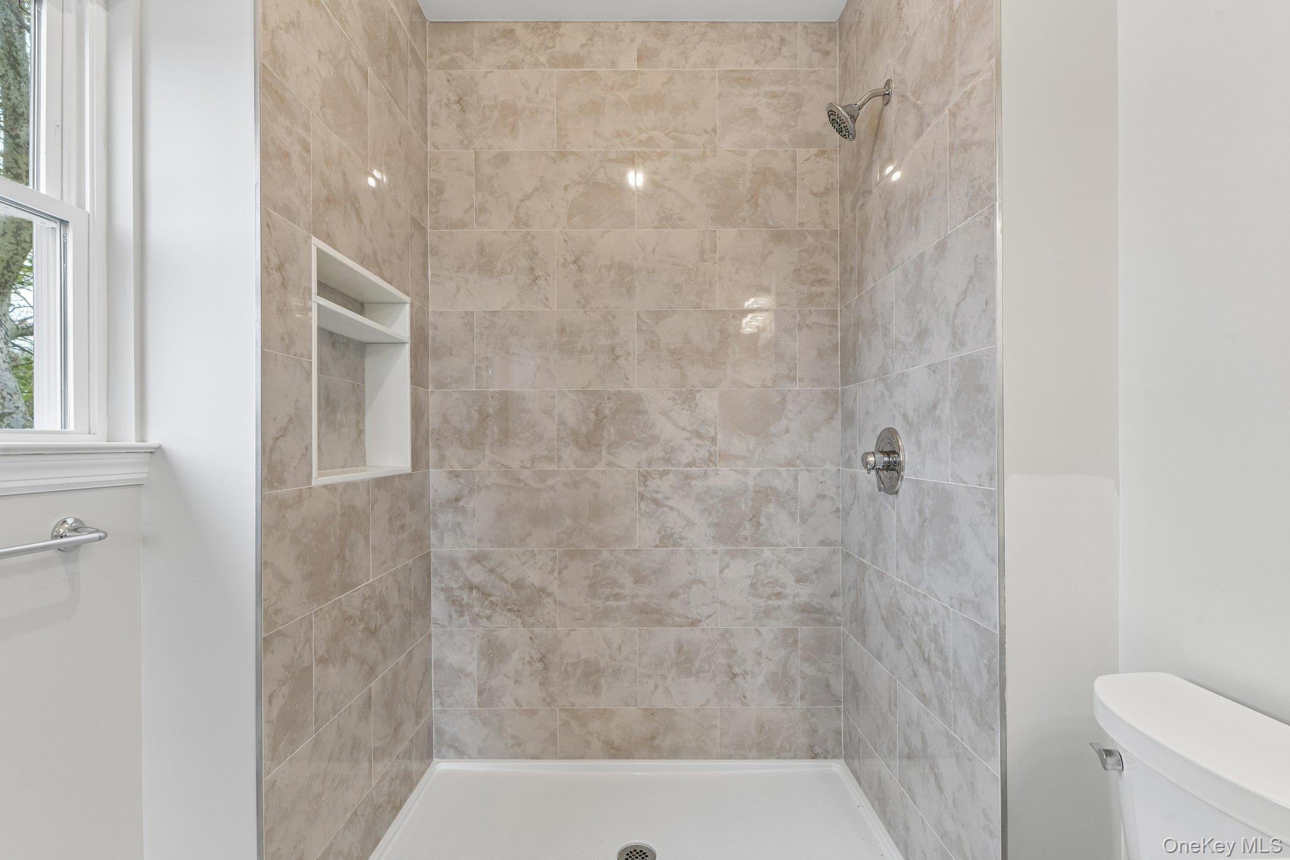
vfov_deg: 73.7
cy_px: 430
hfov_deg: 96.7
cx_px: 645
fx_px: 573
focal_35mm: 16
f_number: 9
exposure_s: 1/15
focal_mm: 16
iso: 250
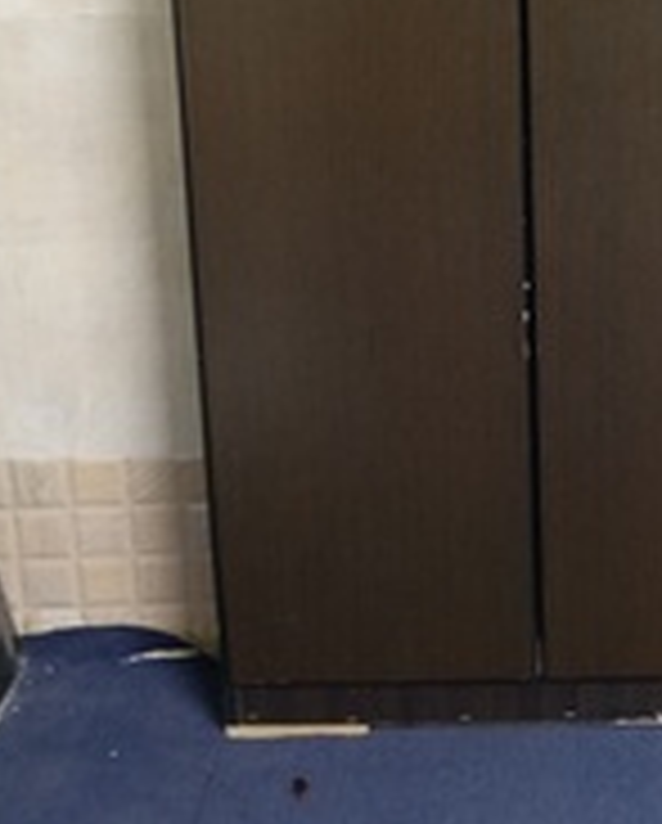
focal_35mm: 68
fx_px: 1661
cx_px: 723
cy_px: -90
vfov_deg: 25.7
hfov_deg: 21.4
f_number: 1.8
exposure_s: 1/24
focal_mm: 4.22
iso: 1801
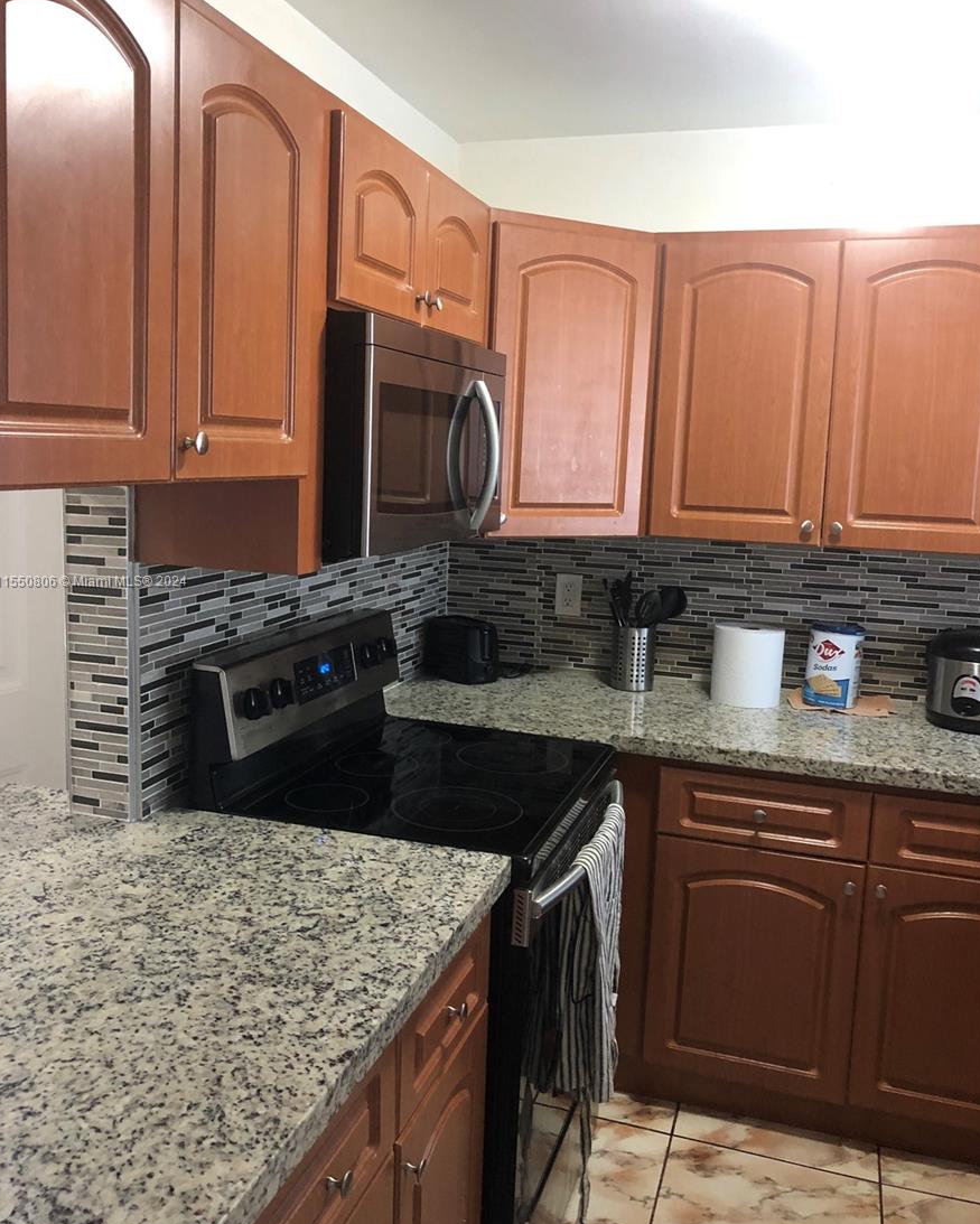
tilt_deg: -7.0
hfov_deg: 48.5
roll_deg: -1.0
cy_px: 582
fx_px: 1087
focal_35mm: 30
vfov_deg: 58.7
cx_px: 486
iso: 100
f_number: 1.8
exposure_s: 1/13
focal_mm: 3.99
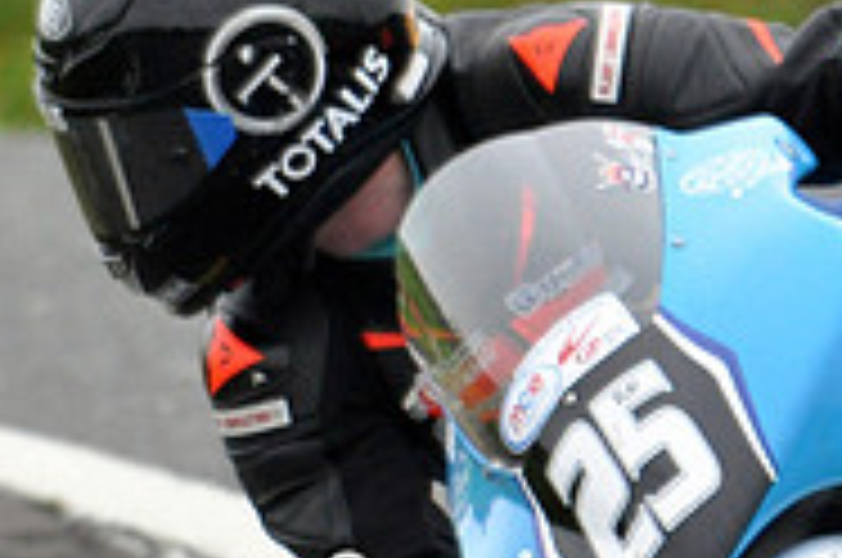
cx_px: 865
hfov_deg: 1.5
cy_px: 536
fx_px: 32641
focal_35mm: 1398
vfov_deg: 1.0
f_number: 5.3
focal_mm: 300
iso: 1250
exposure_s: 1/640
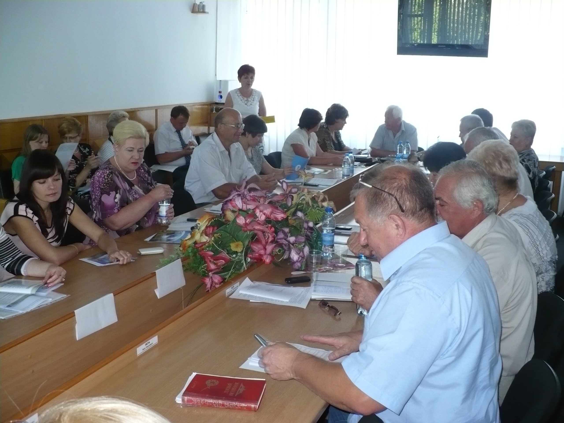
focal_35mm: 37
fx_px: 603
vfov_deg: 38.7
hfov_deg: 50.1
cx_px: 282
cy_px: 212
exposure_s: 1/30
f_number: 2.8
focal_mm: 6.1
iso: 200
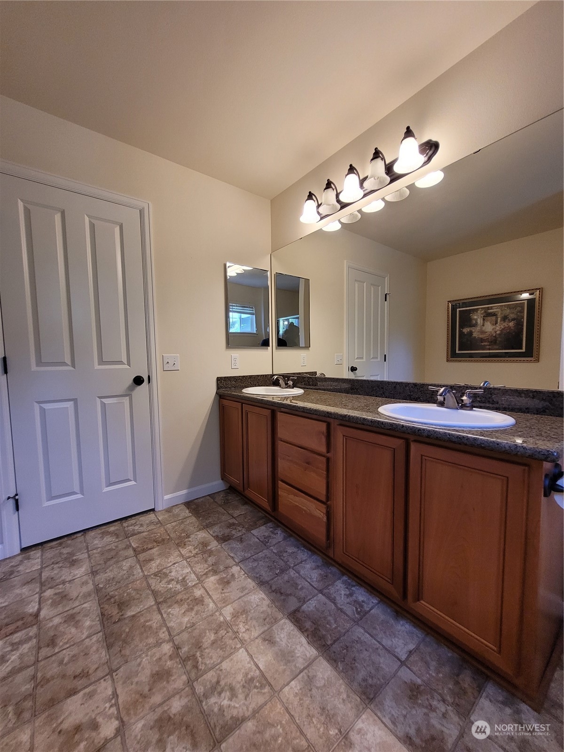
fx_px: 282
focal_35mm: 13
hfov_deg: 89.9
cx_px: 282
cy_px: 376
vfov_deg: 106.2
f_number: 2.2
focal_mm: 1.74
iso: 200
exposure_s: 1/60
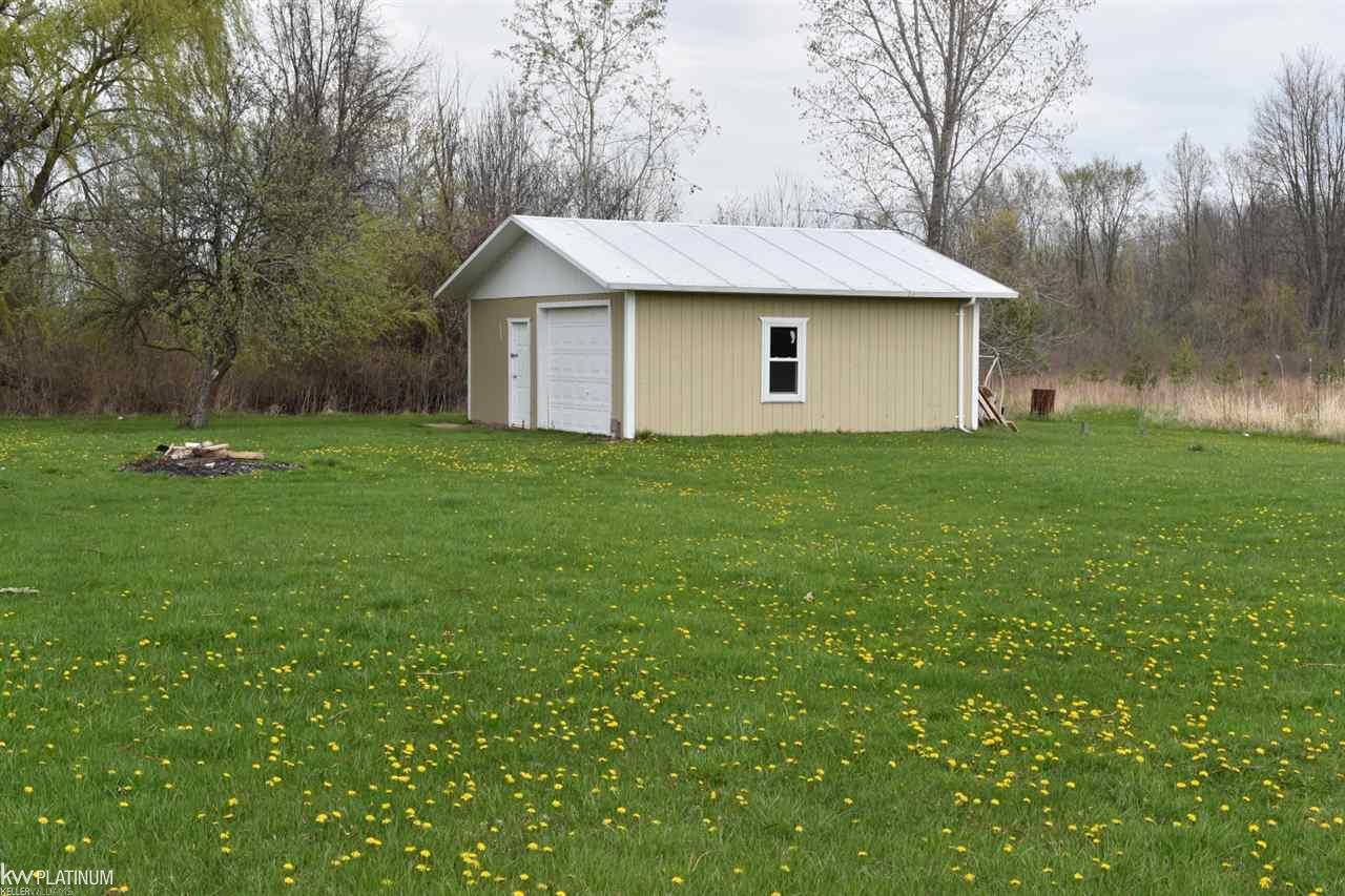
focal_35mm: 46
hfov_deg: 42.3
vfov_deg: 28.9
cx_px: 672
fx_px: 1737
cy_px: 448
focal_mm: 31
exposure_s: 1/320
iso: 200
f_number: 9
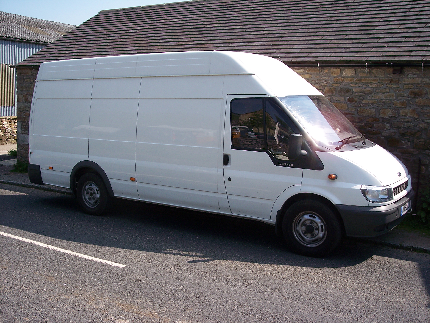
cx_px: 215
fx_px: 484
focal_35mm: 39
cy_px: 162
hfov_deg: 47.9
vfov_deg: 36.8
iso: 100
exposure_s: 1/500
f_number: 4
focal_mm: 8
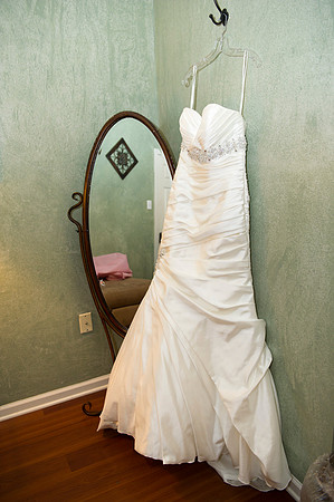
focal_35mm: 29
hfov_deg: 44.9
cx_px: 167
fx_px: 404
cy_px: 251
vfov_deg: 63.7
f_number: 3.5
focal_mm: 29
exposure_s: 1/100
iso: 800
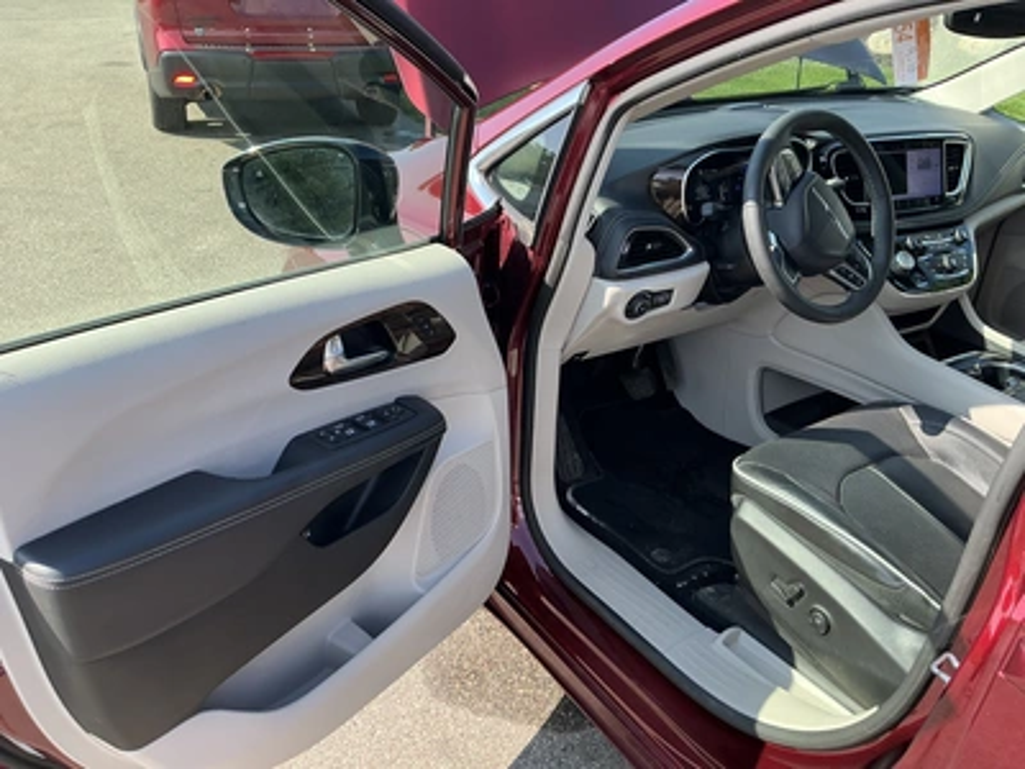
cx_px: 512
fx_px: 829
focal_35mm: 28
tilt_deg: -25.4
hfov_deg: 63.4
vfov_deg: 49.7
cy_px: 384
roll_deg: -2.5
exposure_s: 1/346
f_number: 1.8
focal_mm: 3
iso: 25
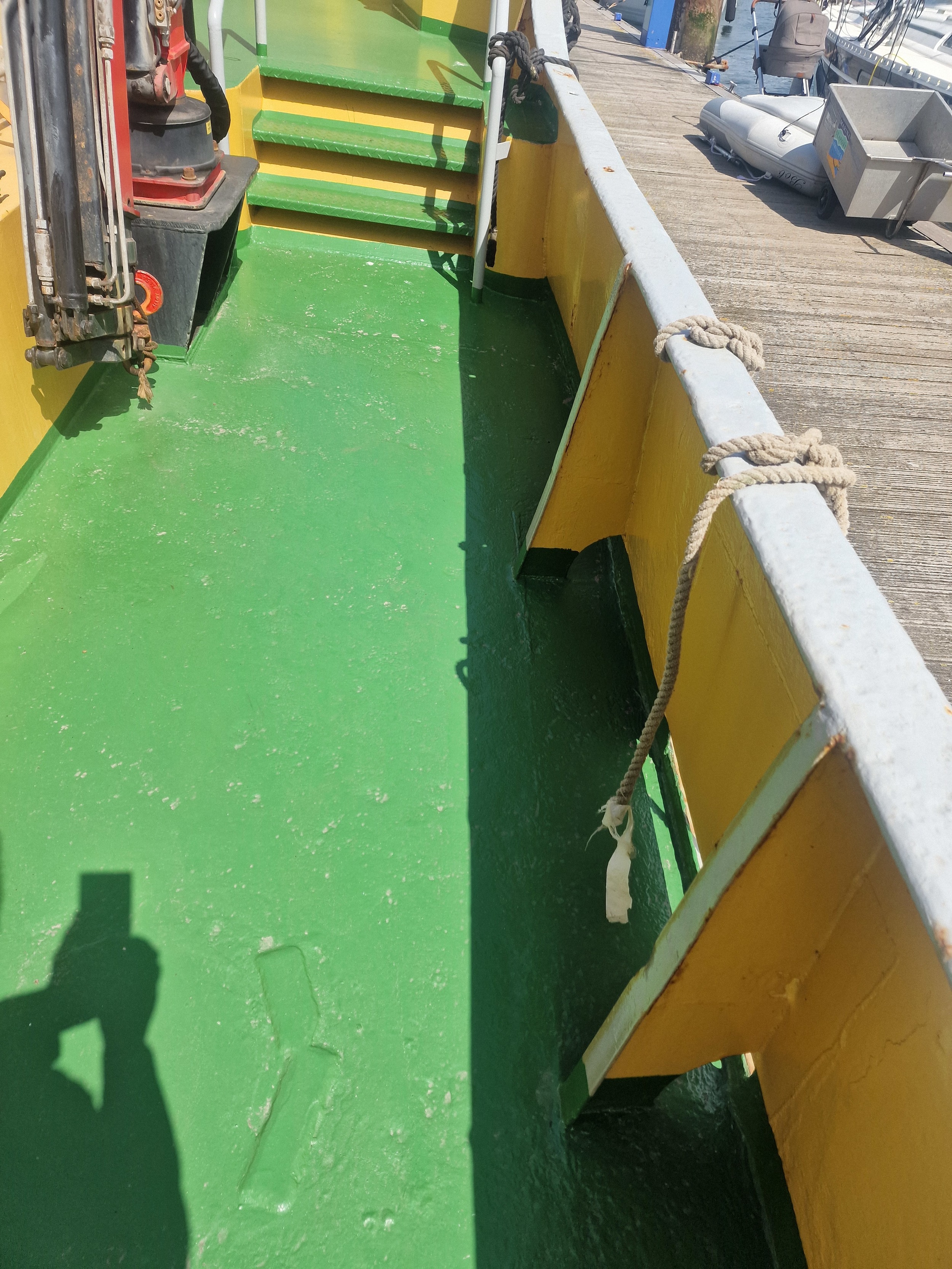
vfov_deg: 73.9
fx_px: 843
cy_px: 634
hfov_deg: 58.9
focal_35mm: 23
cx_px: 476
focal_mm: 6.4
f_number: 1.8
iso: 50
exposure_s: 1/992
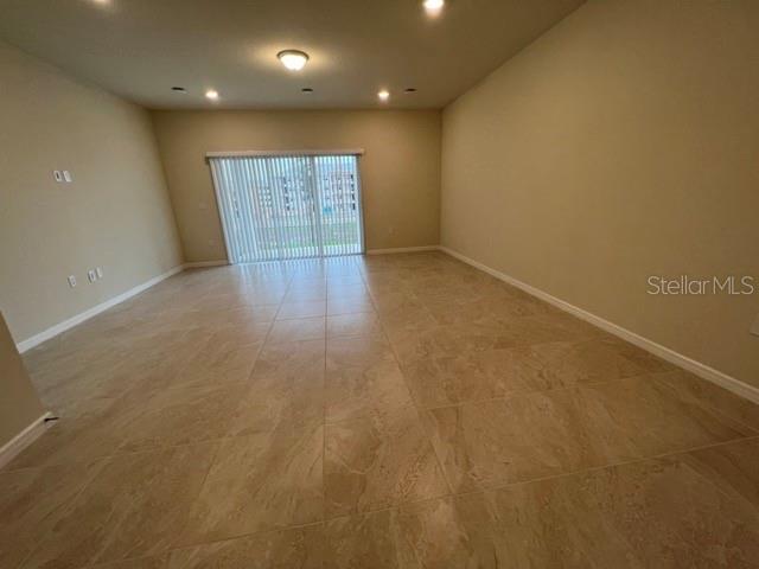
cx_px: 380
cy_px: 284
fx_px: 285
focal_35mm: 13
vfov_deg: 89.9
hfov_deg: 106.2
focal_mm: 1.57
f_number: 1.8
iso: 80
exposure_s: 1/120
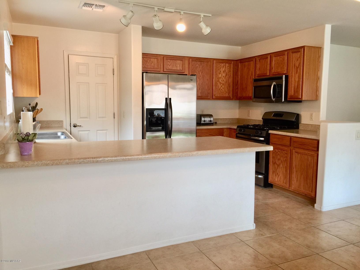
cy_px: 135
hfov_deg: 61.7
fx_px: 302
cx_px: 180
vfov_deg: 48.2
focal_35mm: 29
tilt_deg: -5.3
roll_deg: -1.2
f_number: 2.2
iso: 40
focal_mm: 4.15
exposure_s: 1/30
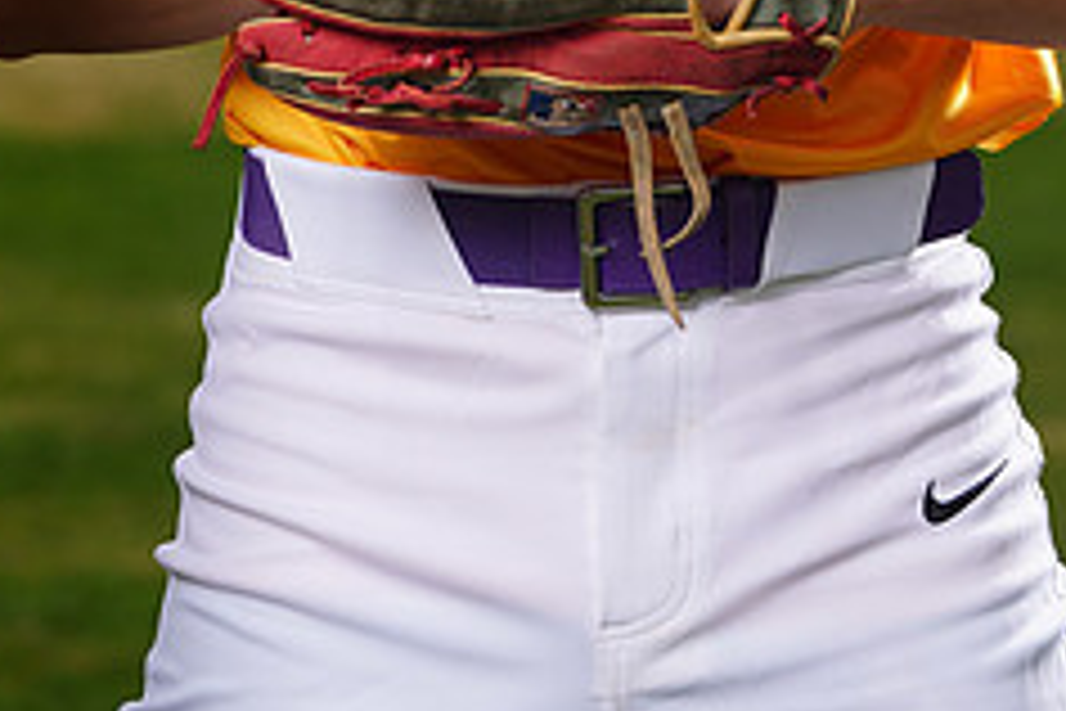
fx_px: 15130
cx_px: 659
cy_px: -567
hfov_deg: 4.0
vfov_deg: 2.7
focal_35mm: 511
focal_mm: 209
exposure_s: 1/250
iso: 100
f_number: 8
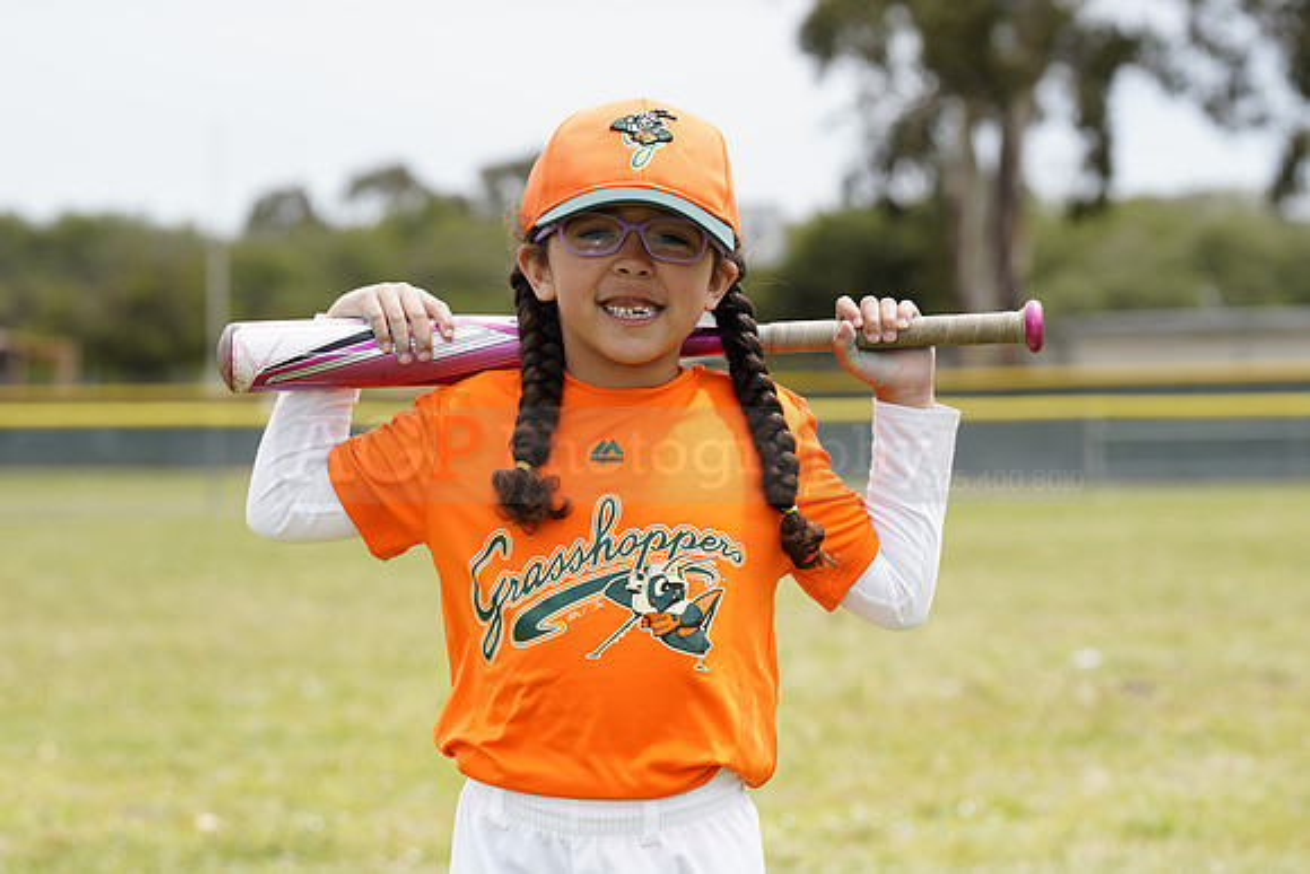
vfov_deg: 9.5
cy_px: 437
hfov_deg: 14.2
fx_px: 5277
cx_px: 655
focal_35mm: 145
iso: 100
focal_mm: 145
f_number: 7.1
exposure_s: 1/250
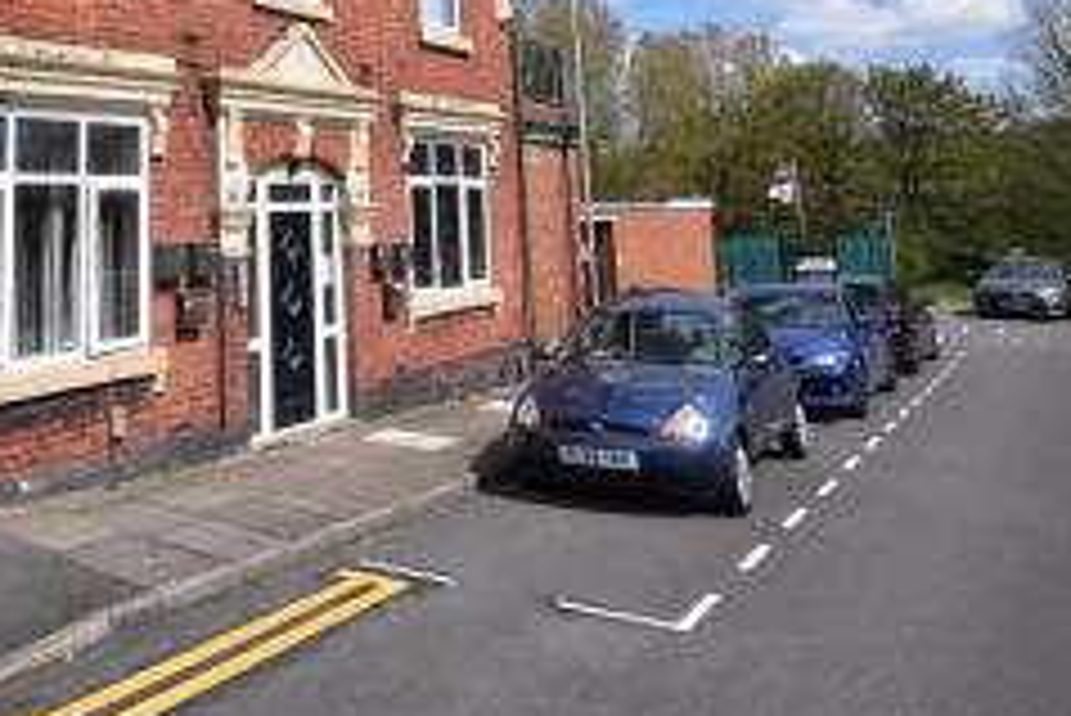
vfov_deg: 36.9
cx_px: 166
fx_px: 982
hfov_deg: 52.3
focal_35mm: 33
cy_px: 43
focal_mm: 11
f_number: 10
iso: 200
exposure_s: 1/400
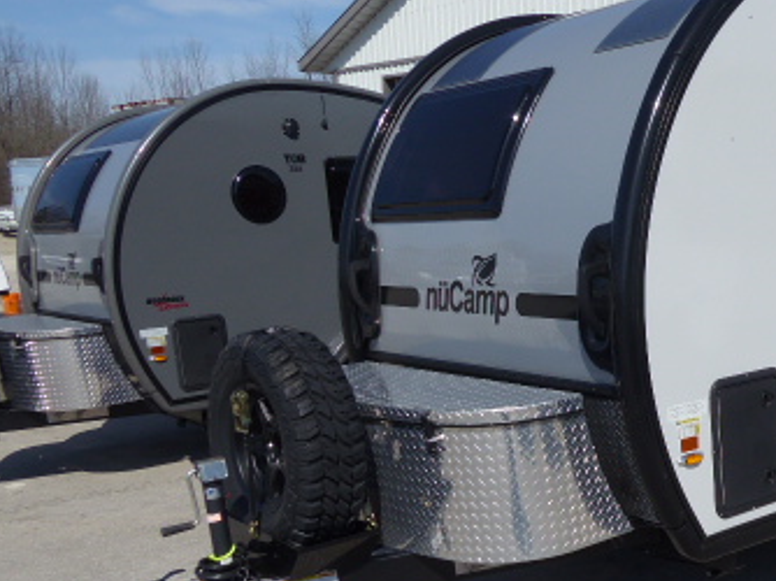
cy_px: 409
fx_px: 1030
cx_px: 660
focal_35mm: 46
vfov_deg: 31.1
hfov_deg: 39.1
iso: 80
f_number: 3.3
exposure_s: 1/1600
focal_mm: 4.3
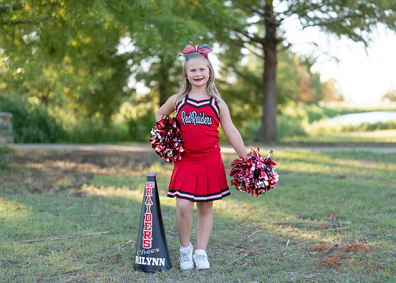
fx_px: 648
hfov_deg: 34.0
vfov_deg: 24.6
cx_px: 205
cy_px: 148
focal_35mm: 58
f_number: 1.2
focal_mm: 50
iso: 100
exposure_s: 1/800
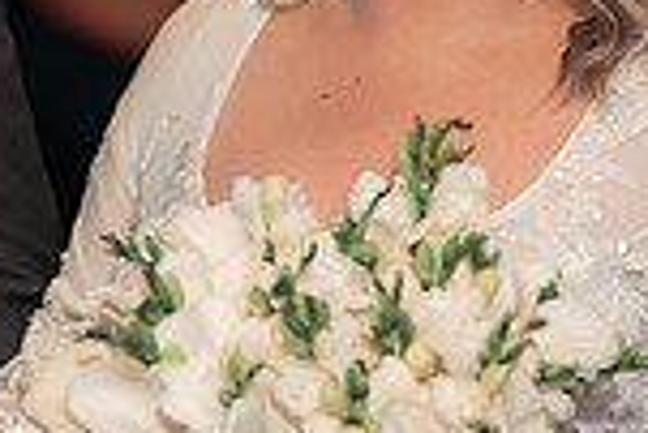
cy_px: 67
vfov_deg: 4.1
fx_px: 6018
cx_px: 112
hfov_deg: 6.2
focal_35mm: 334
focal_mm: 85
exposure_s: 1/200
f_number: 2
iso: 1600
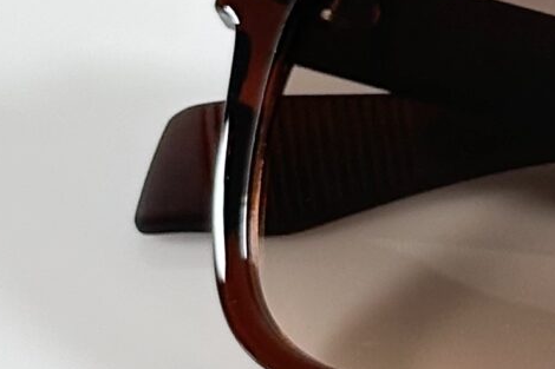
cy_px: 268
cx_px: 909
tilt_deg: -47.0
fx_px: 4192
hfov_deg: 7.4
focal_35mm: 272
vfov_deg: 5.0
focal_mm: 6.86
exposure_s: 1/100
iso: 80
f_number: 1.78
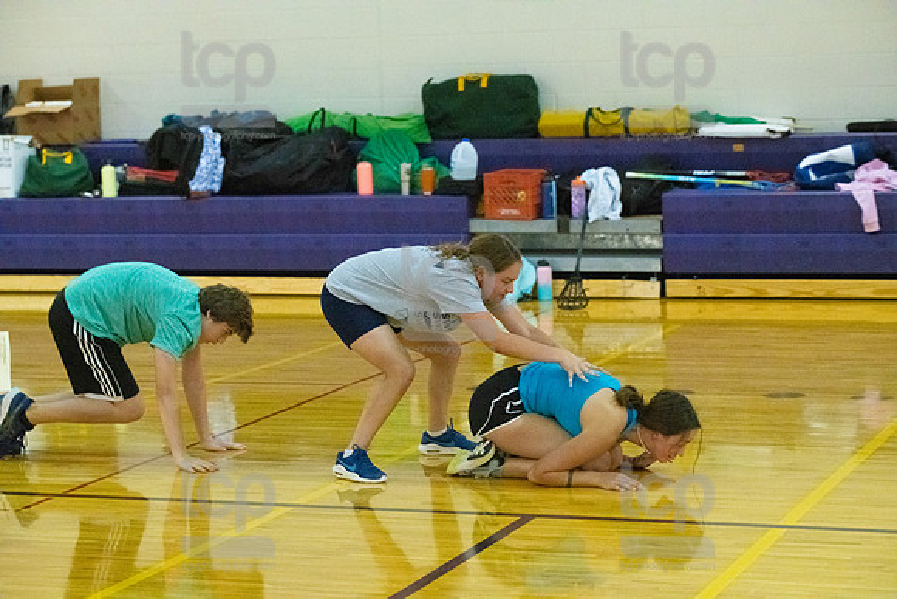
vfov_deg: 14.4
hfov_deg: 21.5
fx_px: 2368
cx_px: 448
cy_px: 300
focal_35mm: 95
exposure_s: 1/640
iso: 6400
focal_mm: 95
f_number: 4.5
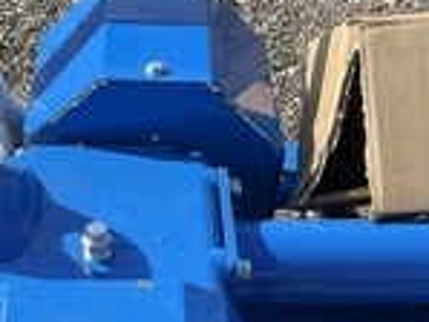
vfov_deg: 18.8
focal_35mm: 78
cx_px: 69
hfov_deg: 24.5
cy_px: 250
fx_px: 967
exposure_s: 1/829
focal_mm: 3
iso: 25
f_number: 1.8
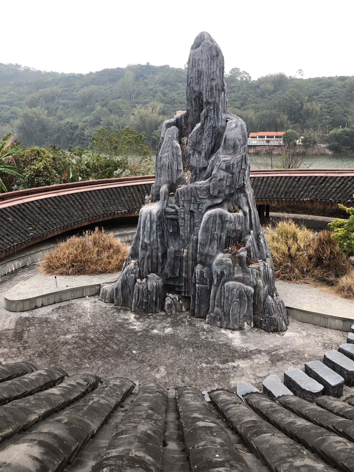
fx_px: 382
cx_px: 177
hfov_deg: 49.7
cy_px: 236
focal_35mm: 28
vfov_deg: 63.4
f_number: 1.8
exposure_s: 1/120
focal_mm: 3.99
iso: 64
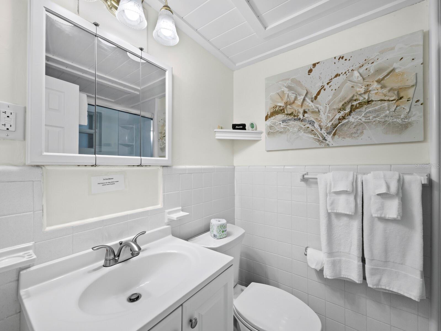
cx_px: 220
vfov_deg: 85.7
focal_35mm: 14
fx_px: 178
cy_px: 166
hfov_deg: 102.0
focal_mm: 7
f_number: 11
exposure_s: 1/15
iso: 400
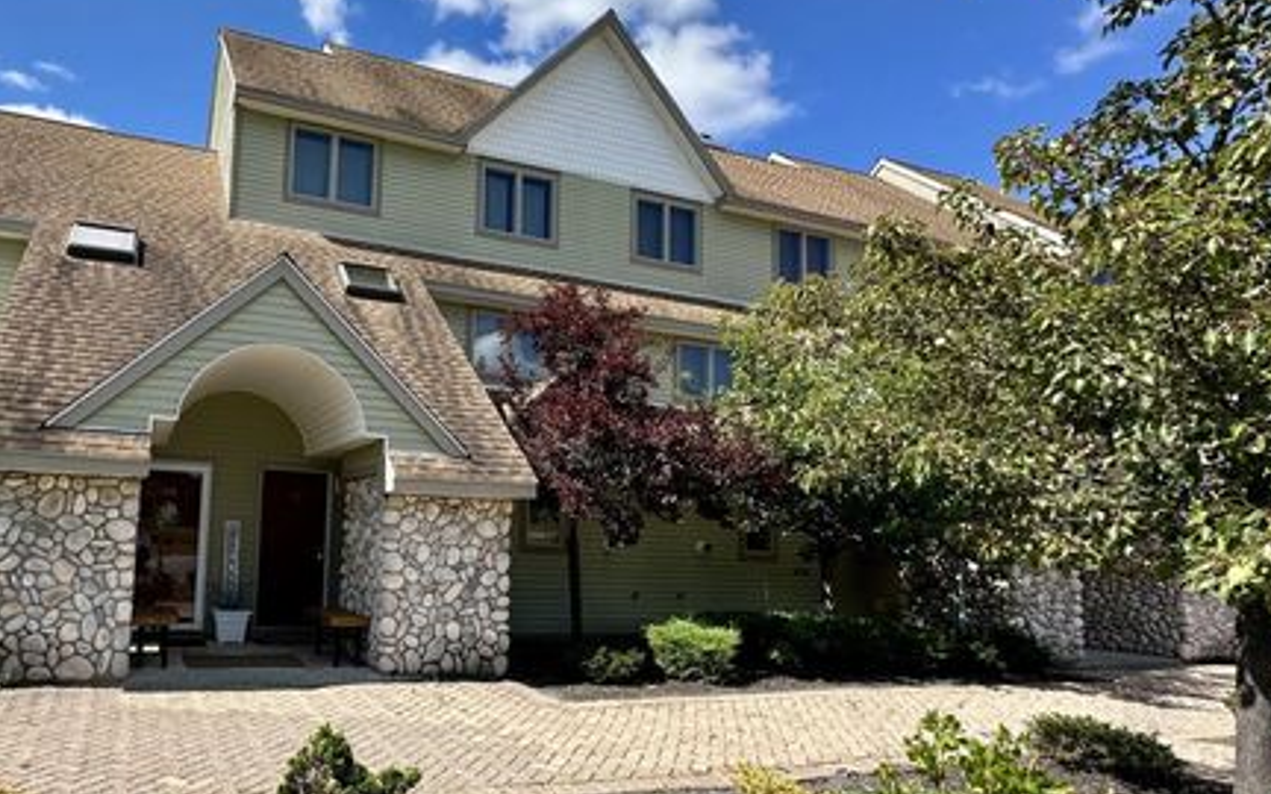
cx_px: 371
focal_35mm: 22
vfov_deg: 54.7
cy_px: 473
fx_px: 762
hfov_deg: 75.7
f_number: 2.2
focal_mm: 2.22
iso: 40
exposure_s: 1/1014
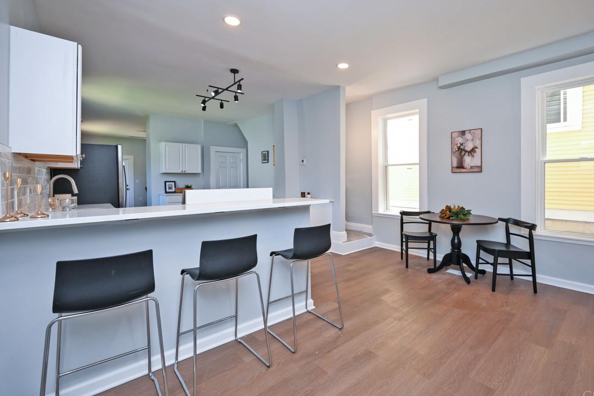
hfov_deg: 96.7
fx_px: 264
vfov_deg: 73.6
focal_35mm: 16
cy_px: 185
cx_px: 313
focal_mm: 14
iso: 220
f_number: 4
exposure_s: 1/60
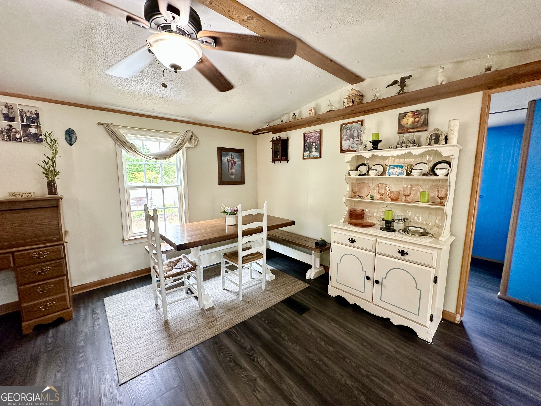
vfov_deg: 85.7
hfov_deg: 102.1
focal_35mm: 14
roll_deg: -0.3
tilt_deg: -7.2
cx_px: 270
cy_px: 203
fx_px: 219
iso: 250
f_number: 2.2
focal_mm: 2.22
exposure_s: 1/60
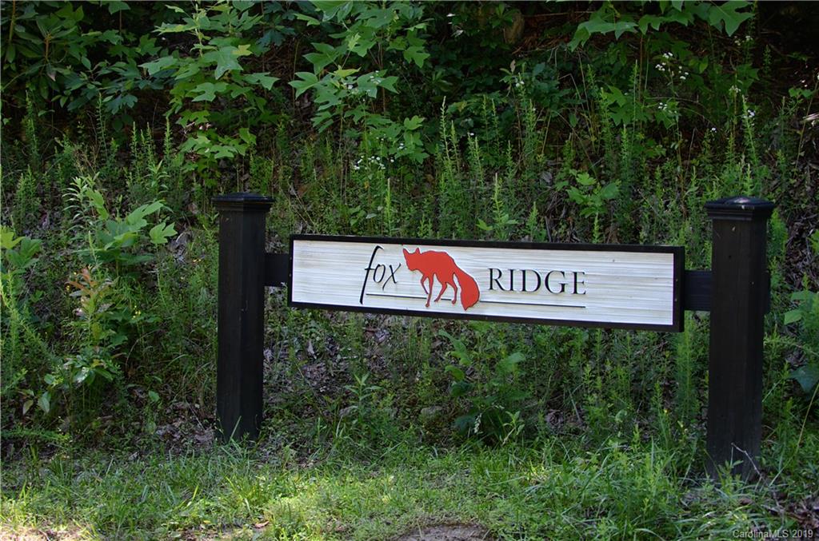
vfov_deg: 18.1
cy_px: 270
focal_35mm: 75
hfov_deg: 27.1
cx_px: 410
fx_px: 1702
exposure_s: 1/40
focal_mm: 50
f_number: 5
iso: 100
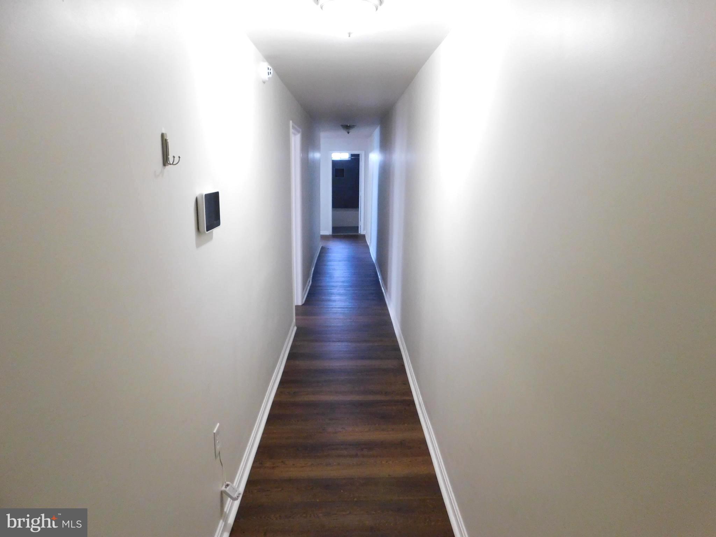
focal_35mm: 23
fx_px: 476
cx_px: 358
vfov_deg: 58.9
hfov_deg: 73.9
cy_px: 268
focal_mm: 4
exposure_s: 1/15
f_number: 3
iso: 400
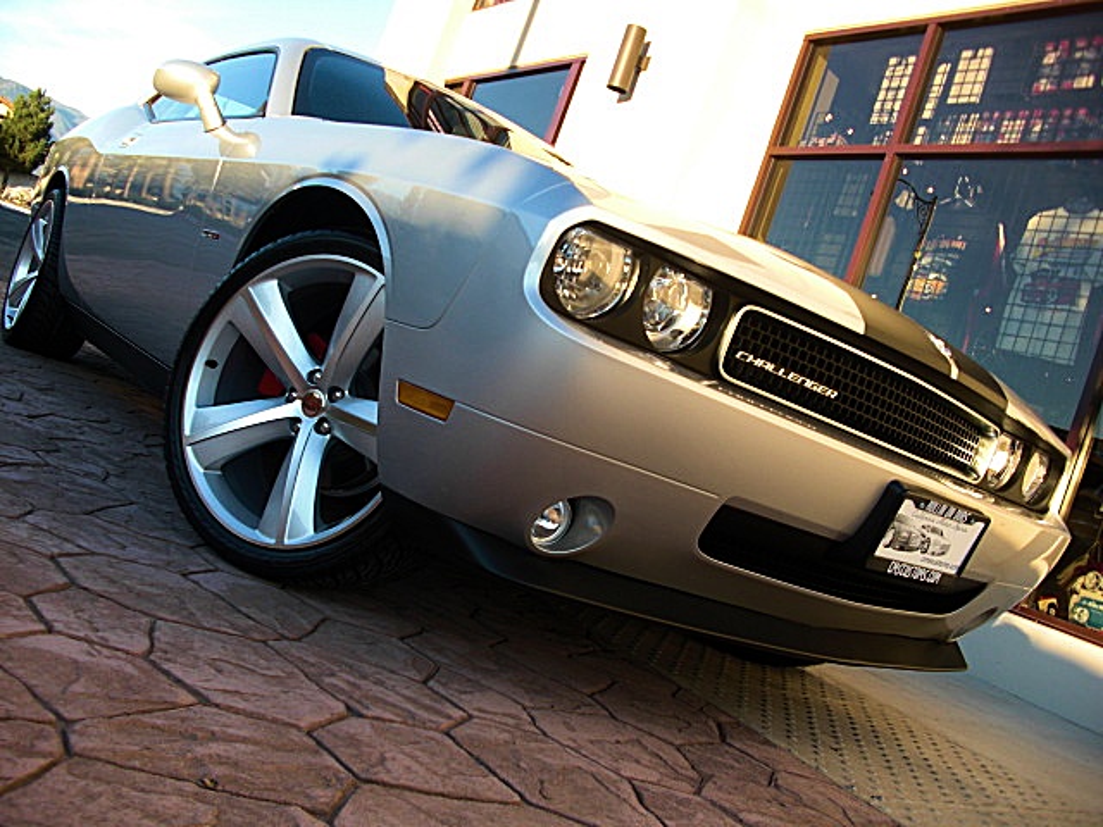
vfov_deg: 39.7
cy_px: 414
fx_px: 1147
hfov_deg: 51.4
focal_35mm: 36
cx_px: 552
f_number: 2.8
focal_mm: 6.3
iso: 50
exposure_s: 1/160
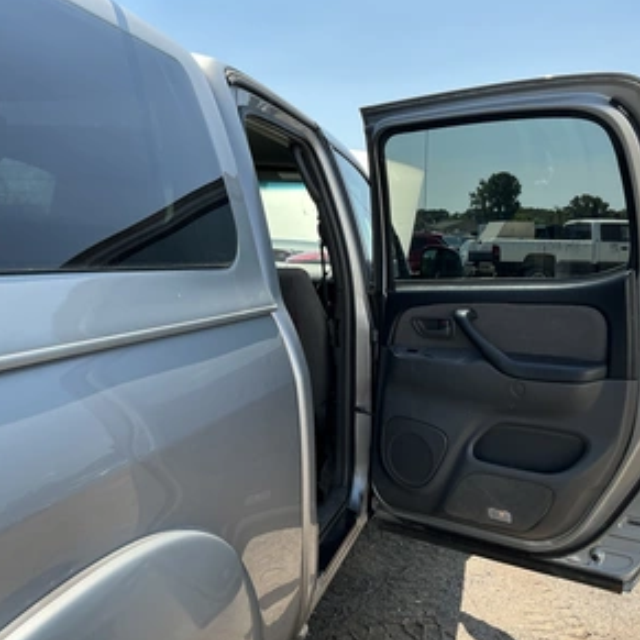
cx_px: 323
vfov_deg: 48.4
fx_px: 711
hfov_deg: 48.4
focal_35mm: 34
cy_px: 325
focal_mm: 3
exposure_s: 1/709
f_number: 1.8
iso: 25
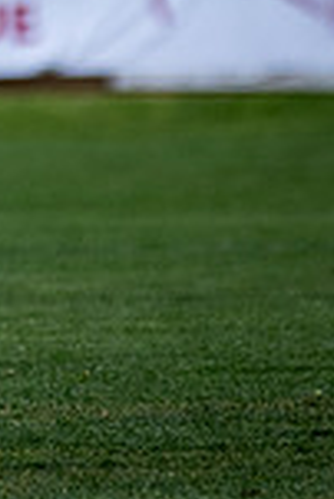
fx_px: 28920
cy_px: -442
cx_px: -216
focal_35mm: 2083
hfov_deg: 0.7
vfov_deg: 1.0
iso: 140
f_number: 2.8
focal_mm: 200
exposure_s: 1/2000
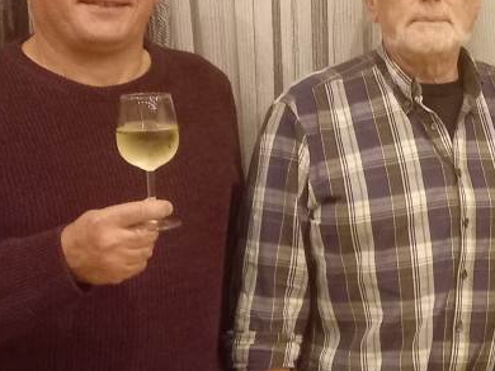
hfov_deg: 22.3
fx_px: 1100
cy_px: 127
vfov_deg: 19.1
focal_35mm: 77
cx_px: 666
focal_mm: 4.6
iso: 1000
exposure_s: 1/15
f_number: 2
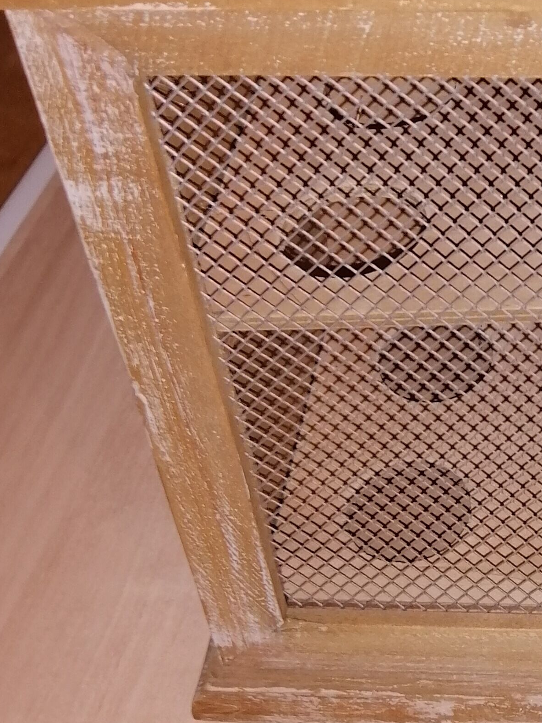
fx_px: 1587
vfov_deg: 25.4
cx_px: 627
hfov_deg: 18.5
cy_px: 192
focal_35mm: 76
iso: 100
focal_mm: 3.96
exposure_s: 1/33.3
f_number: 1.8
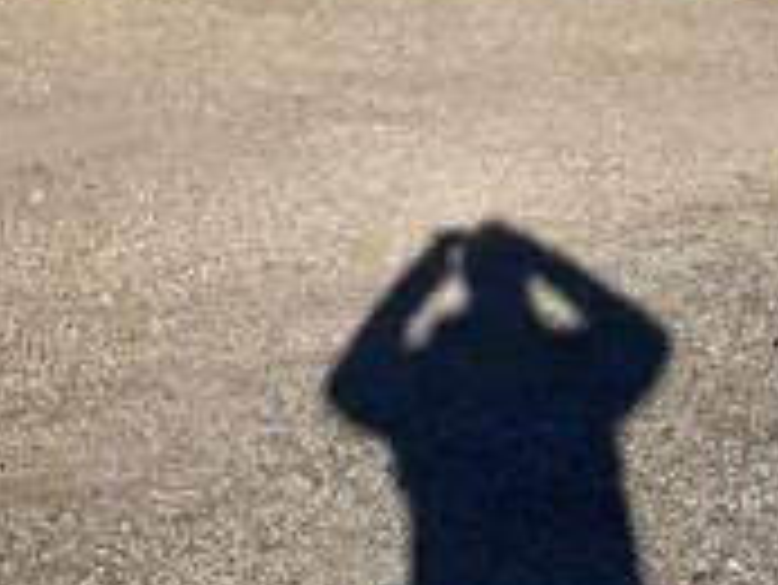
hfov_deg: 21.7
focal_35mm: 89
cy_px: -146
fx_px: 2002
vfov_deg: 15.9
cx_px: 639
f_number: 1.8
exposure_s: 1/3247
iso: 25
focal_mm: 3.99
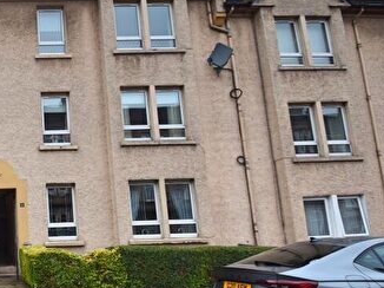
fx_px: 344
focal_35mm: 31
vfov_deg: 45.2
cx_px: -8
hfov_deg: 47.4
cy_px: 172
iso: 100
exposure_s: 1/50
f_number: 4.5
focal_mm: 10
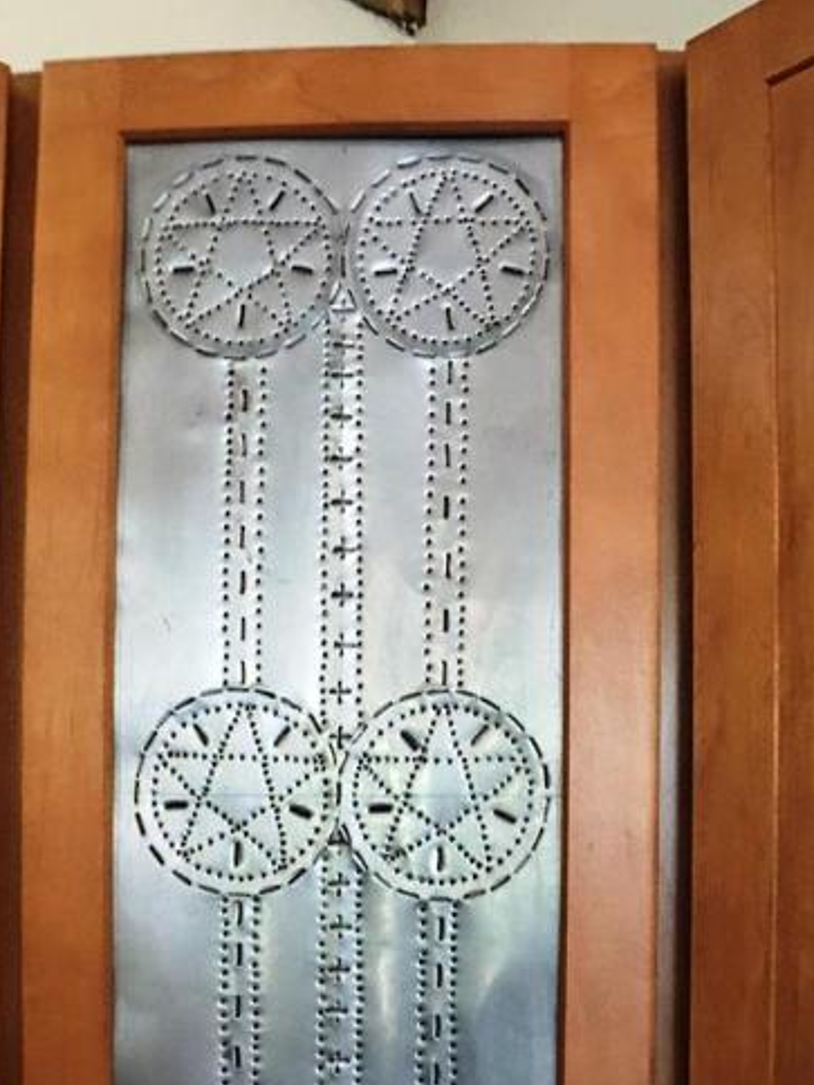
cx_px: 386
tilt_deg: +0.2
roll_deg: -0.7
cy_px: 789
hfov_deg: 31.5
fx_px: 1442
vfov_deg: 40.3
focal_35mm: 46
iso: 100
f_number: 2.2
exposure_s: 1/4
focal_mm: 4.15
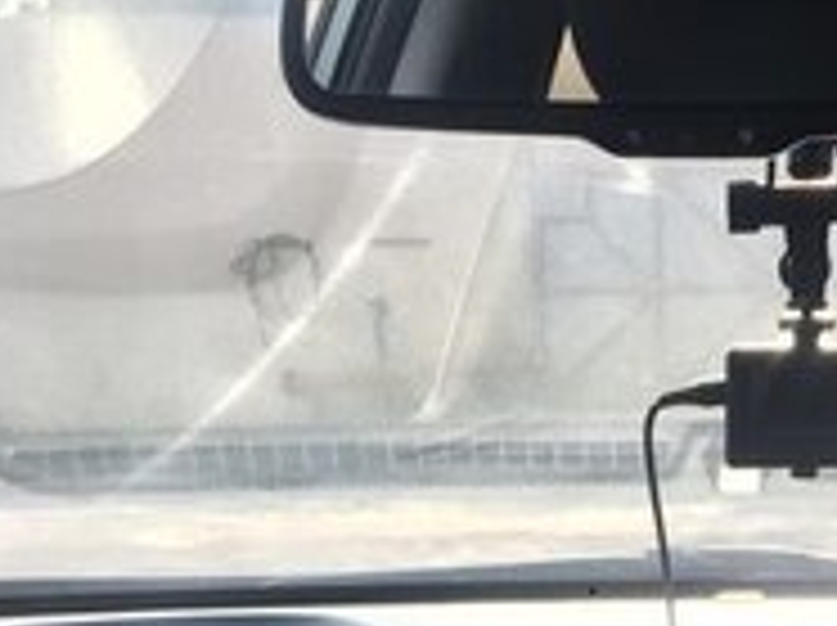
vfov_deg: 13.1
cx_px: 670
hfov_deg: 18.9
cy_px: 1101
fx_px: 2487
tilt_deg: -19.2
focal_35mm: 103
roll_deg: +0.4
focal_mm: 4.15
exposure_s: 1/377
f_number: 2.2
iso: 32
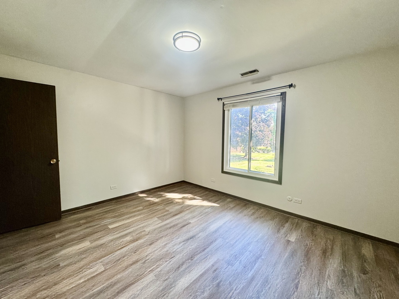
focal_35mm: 14
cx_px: 200
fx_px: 161
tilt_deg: -5.5
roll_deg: -0.6
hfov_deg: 102.1
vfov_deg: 85.7
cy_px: 150
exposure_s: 1/60
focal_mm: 2.22
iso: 250
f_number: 2.2
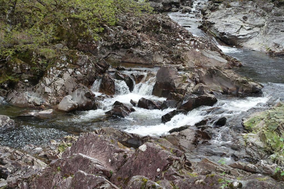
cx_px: 142
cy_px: 94
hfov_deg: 32.9
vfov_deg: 22.3
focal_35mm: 61
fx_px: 481
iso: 125
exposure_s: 1/100
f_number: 4
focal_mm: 22.38
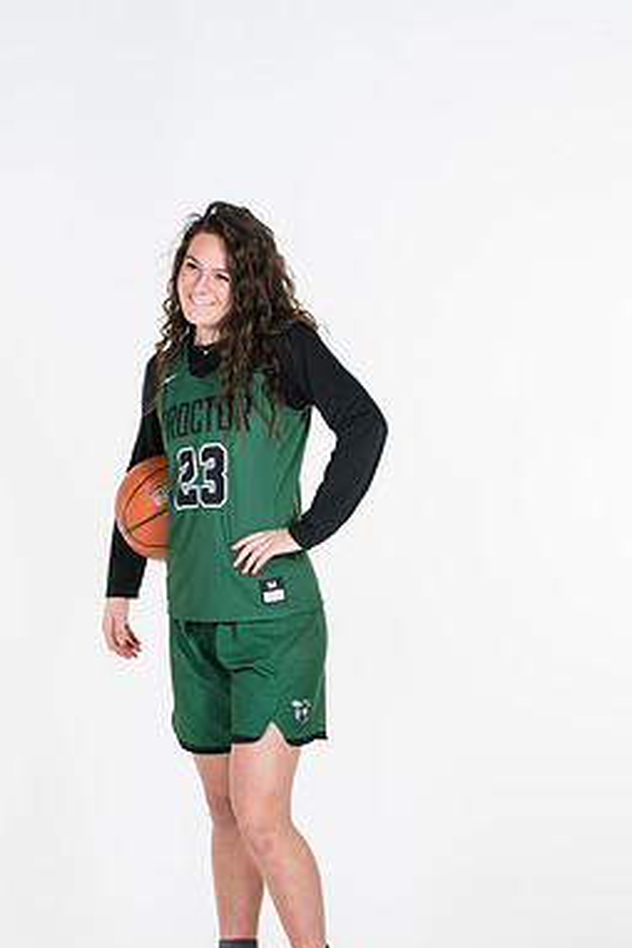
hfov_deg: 11.1
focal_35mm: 124
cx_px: 269
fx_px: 3265
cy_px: 540
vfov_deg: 16.5
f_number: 5.6
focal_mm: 70
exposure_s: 1/160
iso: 200
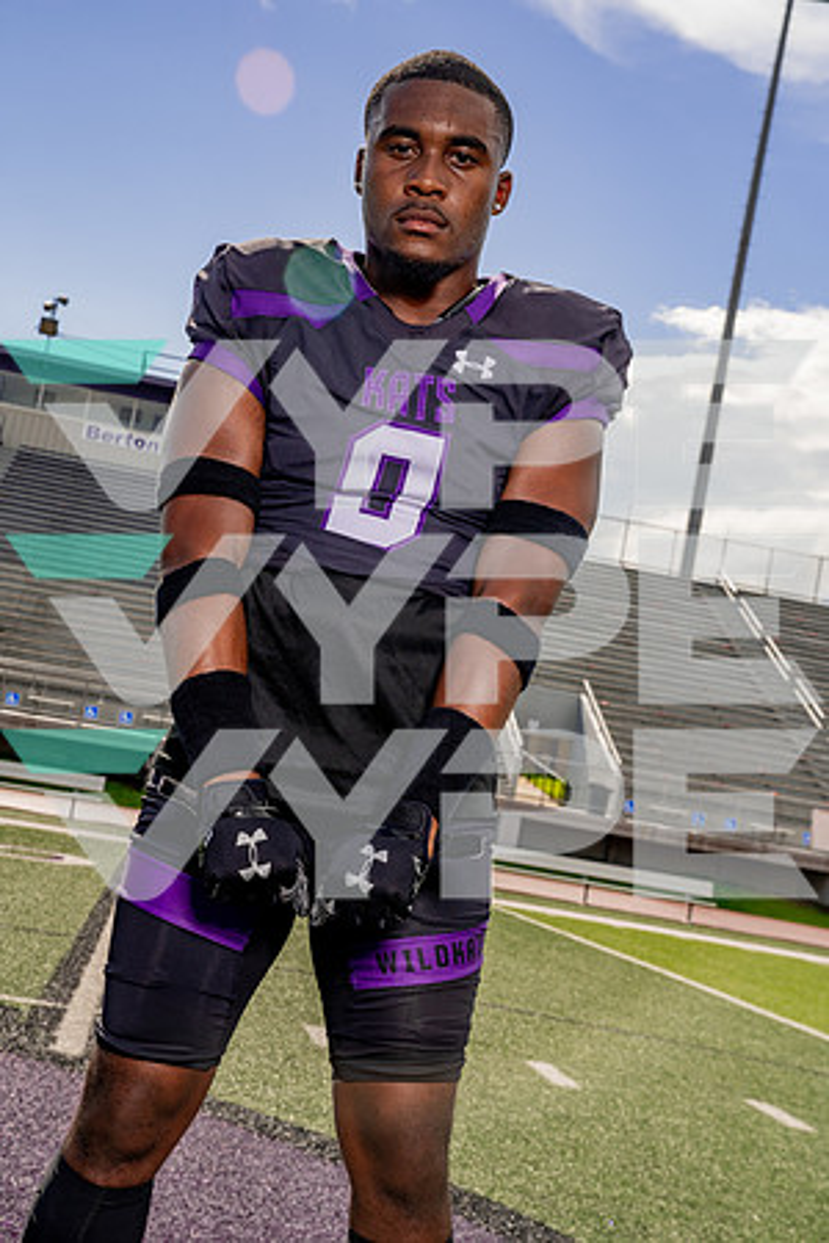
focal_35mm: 54
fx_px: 1865
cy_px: 622
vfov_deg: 36.9
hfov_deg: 25.1
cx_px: 414
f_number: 10
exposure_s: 1/250
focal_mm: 54
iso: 100
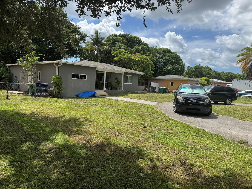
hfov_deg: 71.6
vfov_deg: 56.8
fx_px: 175
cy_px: 94
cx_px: 126
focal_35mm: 24
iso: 80
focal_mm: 6.76
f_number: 1.78
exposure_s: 1/4950
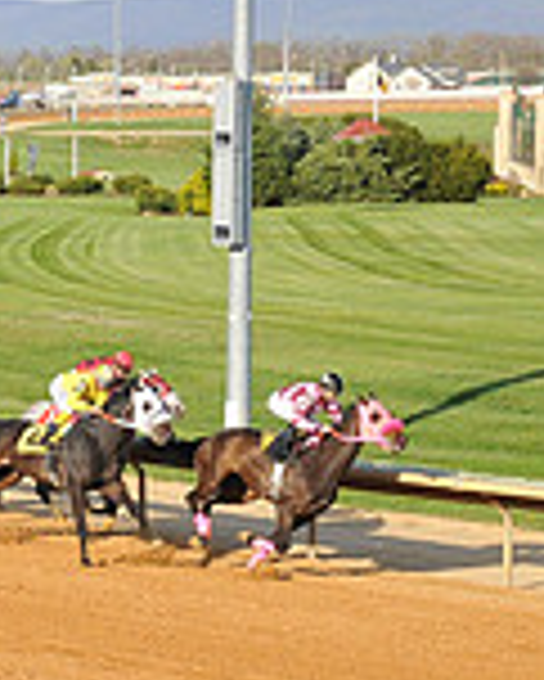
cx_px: -751
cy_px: 367
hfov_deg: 8.4
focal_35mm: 168
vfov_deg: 11.5
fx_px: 3374
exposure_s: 1/640
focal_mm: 31
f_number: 9
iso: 500
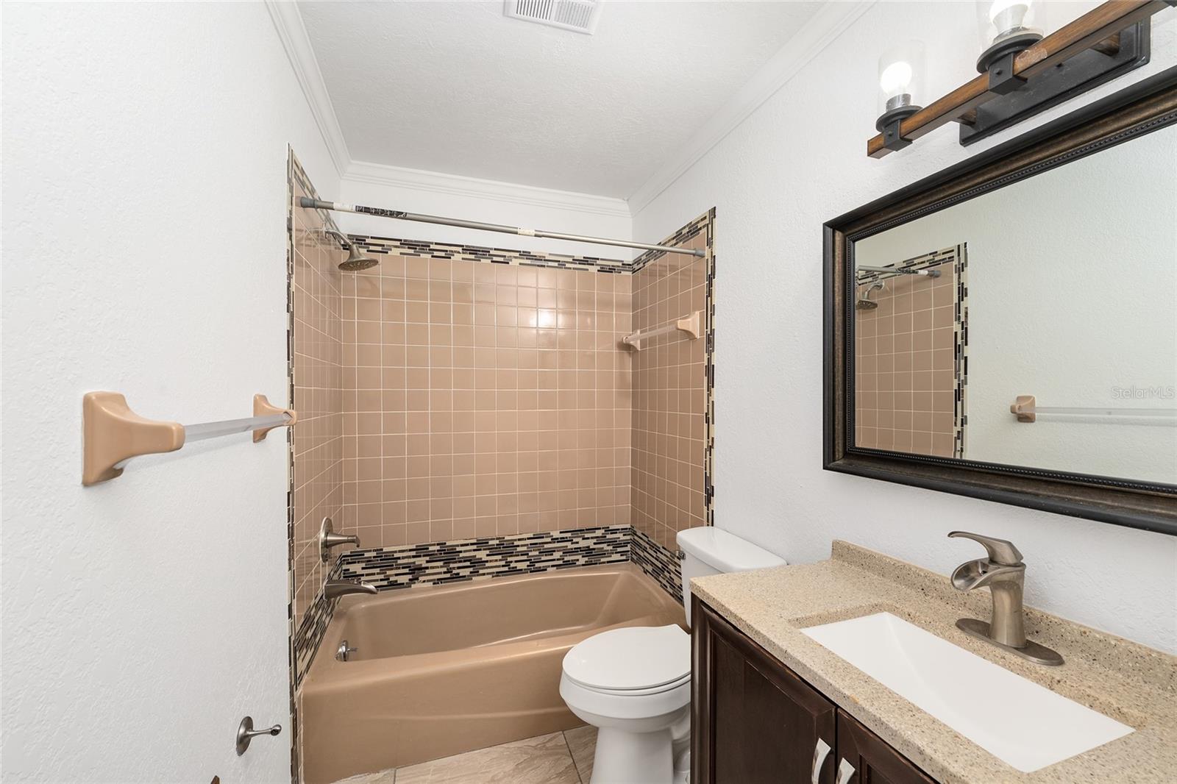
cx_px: 588
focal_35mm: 14
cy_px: 392
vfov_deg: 81.2
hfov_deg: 104.3
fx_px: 458
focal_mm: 14
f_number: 8
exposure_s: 1/4
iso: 200
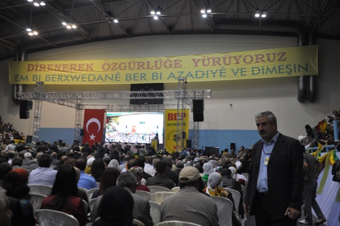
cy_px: 113
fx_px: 283
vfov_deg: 43.5
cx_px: 170
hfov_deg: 62.0
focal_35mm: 30
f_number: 4
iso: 400
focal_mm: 20
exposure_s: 1/125
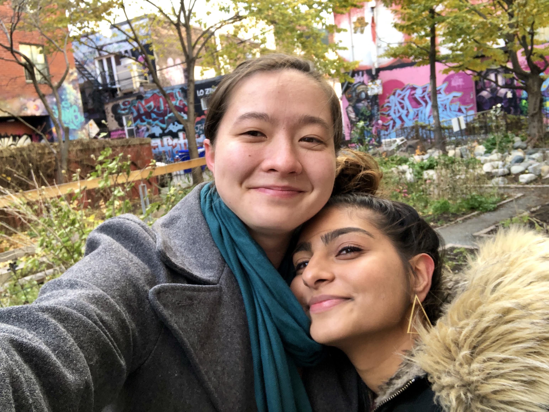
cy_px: 206
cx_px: 274
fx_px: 508
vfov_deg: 44.2
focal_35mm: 32
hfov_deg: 56.8
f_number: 2.2
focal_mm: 2.87
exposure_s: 1/120
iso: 40
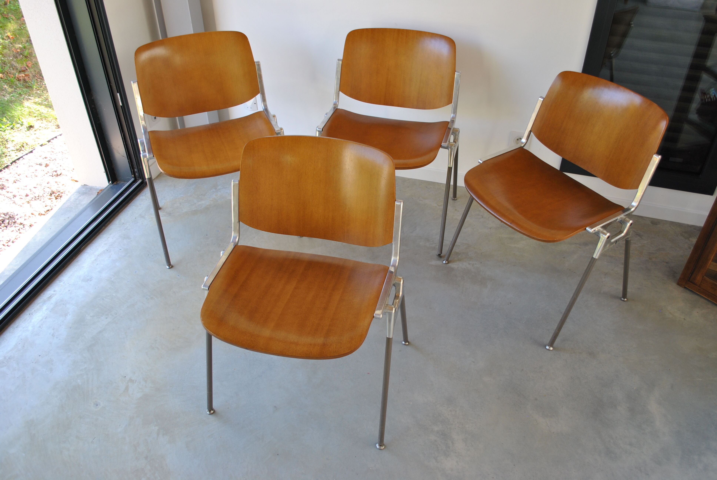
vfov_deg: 43.7
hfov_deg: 61.9
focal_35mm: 30
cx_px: 358
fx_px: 598
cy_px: 240
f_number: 4.5
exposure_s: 1/80
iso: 200
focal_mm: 20
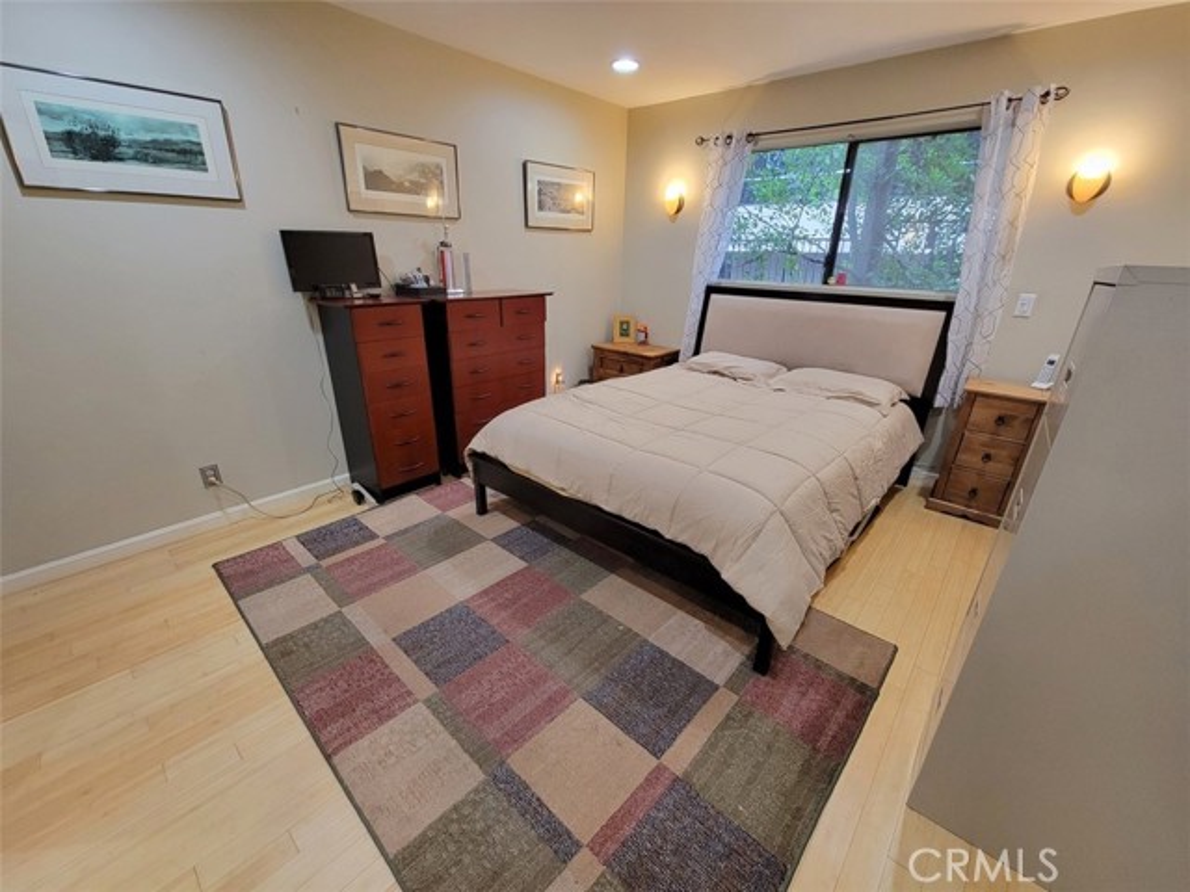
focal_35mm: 13
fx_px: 447
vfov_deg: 89.9
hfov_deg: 106.2
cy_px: 446
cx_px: 595
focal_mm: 2.2
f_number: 2.2
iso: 400
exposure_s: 1/60
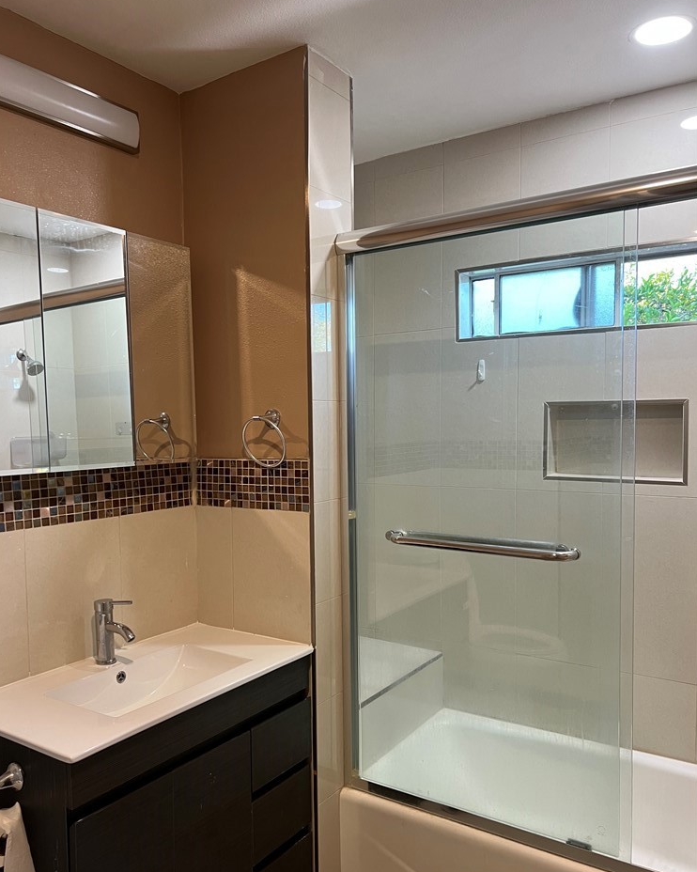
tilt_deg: -2.4
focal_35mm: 28
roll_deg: +0.9
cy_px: 459
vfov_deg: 62.2
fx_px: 722
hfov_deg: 51.5
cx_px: 340
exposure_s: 1/60
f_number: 1.5
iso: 100
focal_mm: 5.7
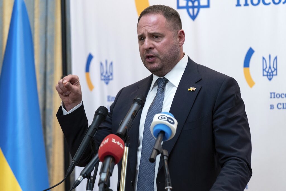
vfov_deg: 11.0
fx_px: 993
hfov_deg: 16.4
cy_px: 96
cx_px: 143
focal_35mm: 125
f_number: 2.8
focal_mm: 125
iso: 2000
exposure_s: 1/250
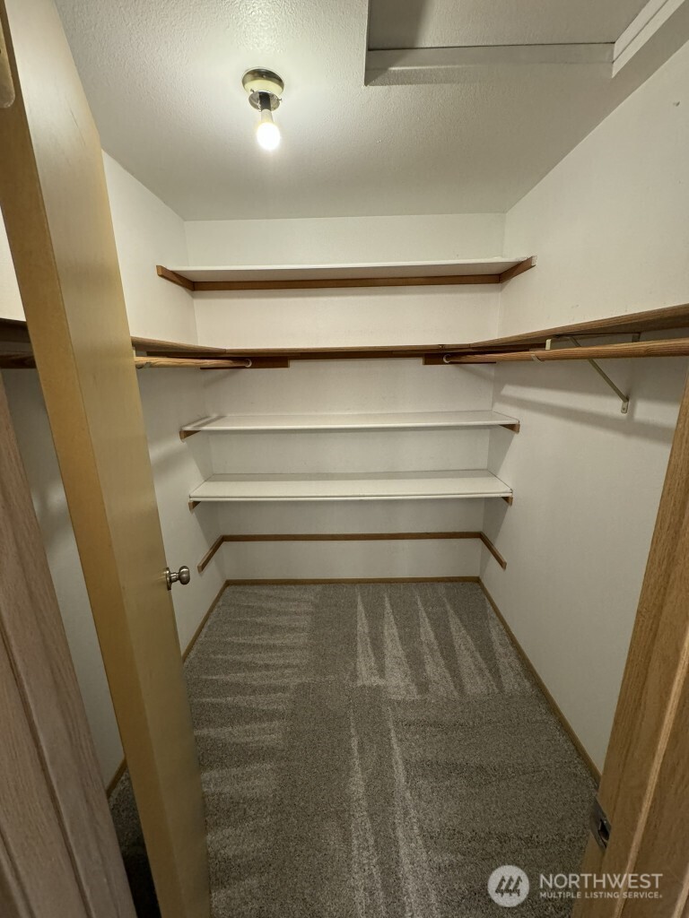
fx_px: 372
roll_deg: +1.2
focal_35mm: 14
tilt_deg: -14.0
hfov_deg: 85.7
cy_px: 459
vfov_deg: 102.1
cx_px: 344
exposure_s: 1/60
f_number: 2.2
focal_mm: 2.22
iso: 320
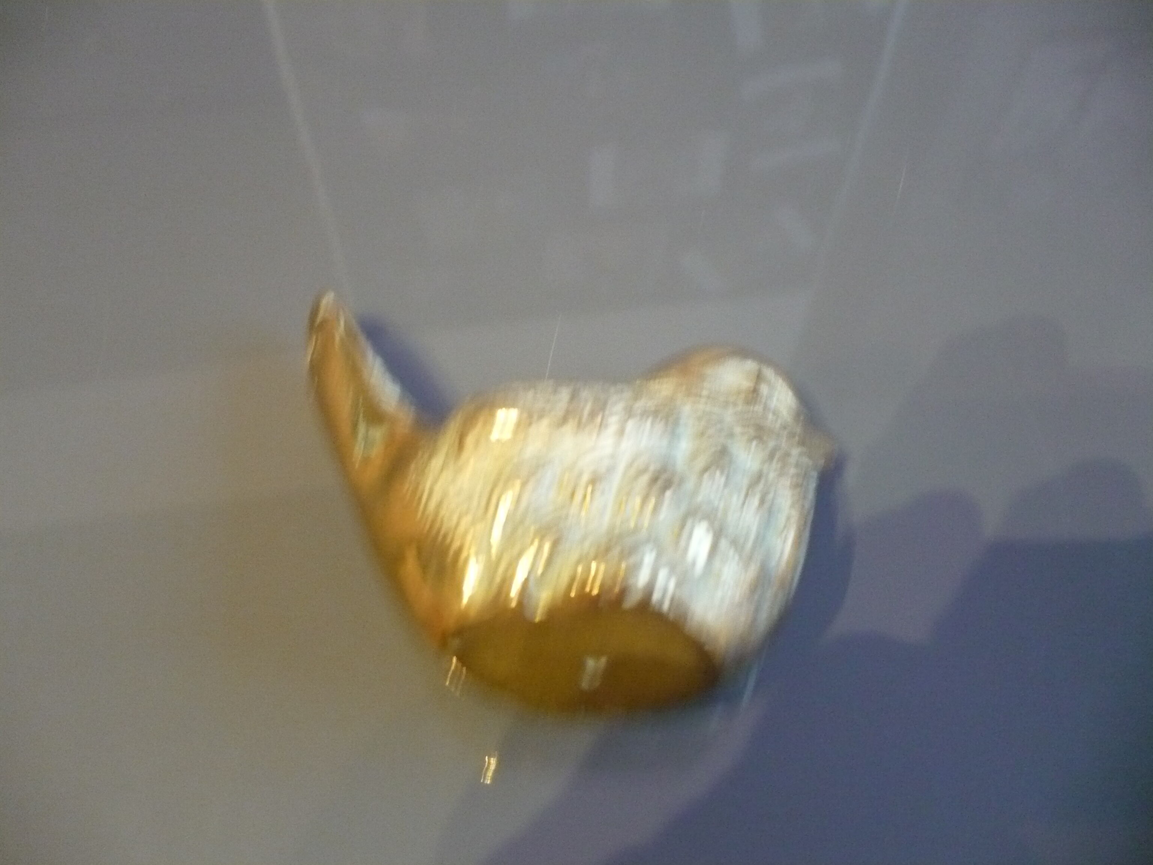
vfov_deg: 40.7
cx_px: 576
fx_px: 1166
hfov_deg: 52.6
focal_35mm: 35
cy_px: 432
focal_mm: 5.8
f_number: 2.8
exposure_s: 1/4
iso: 400
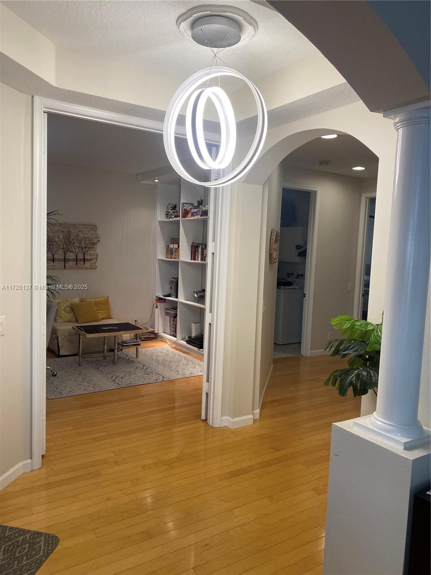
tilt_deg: -5.5
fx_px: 432
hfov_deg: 53.1
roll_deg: -2.1
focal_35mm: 26
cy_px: 288
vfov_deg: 67.3
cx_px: 216
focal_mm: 4.25
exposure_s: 1/120
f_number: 1.8
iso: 80
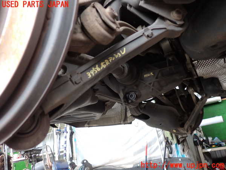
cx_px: 113
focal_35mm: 30
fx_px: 196
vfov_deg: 46.8
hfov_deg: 60.0
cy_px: 85
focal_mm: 5.4
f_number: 2.3
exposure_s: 1/50
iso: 200
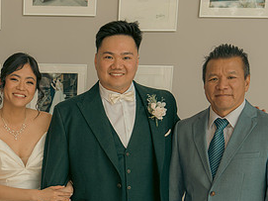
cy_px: 191
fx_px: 526
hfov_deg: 27.5
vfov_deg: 21.0
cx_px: 24
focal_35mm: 68
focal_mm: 33
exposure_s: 1/160
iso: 125
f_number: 3.5
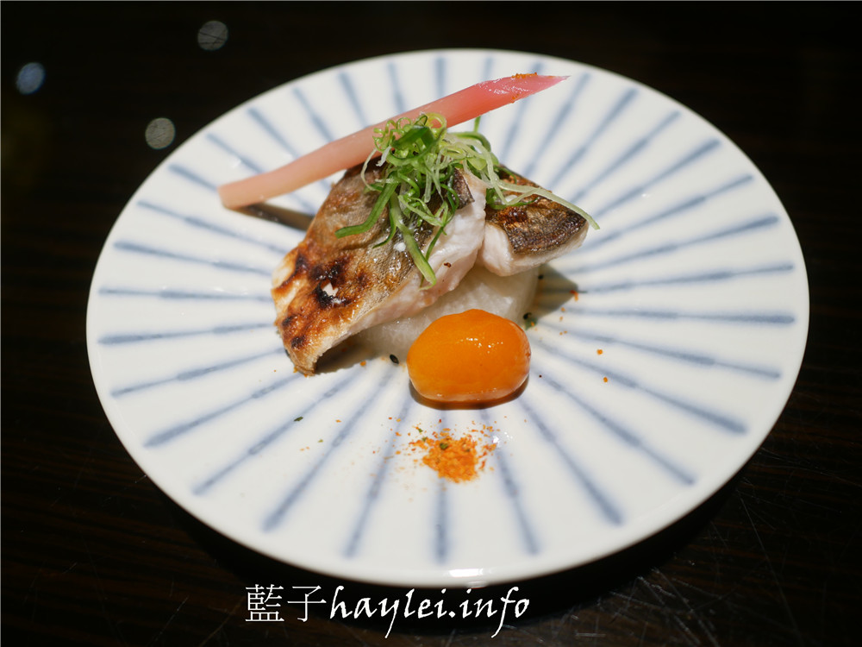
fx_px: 747
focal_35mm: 30
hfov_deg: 60.0
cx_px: 431
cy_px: 324
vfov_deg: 46.8
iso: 250
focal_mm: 15
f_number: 1.7
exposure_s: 1/60
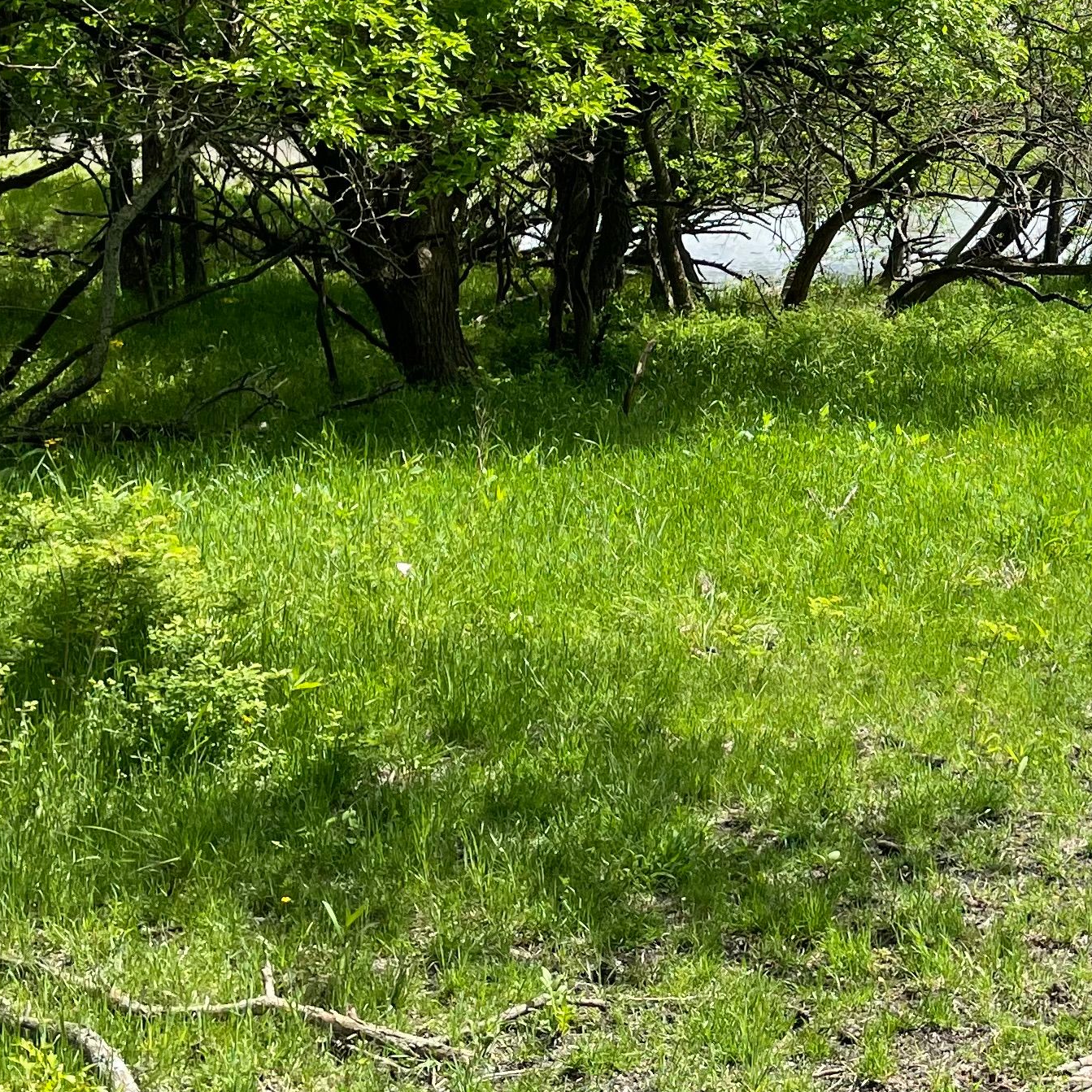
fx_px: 2463
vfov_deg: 24.6
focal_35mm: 69
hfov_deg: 23.7
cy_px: 223
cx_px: 1138
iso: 32
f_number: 1.6
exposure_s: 1/2212
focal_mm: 4.2
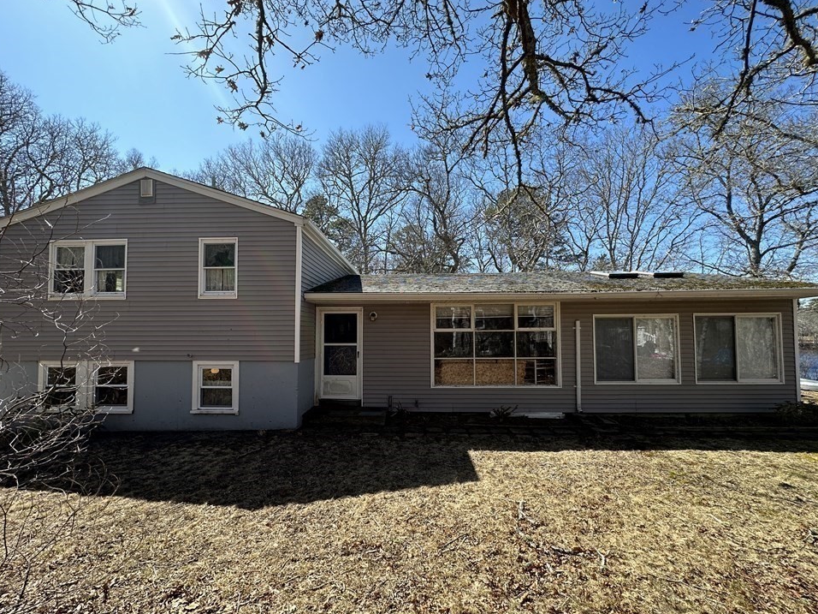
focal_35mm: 15
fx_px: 354
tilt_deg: +1.5
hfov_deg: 98.2
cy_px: 326
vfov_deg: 81.7
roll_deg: +0.3
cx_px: 403
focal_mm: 2.22
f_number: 2.2
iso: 40
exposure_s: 1/593
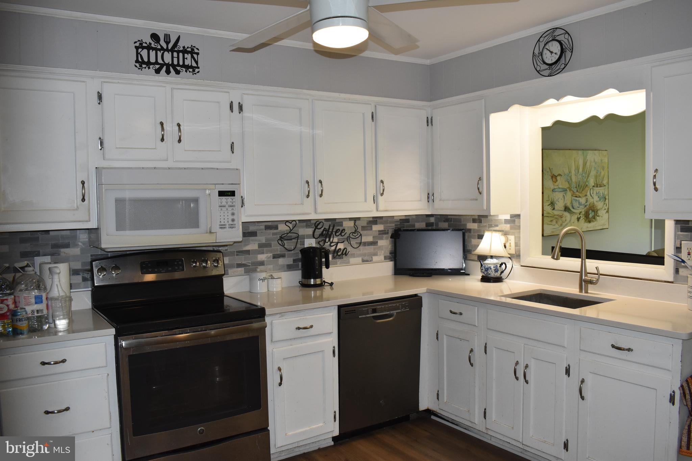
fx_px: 577
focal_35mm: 30
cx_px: 346
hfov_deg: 61.9
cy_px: 230
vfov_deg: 43.6
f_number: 5.6
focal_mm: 20
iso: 800
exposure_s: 1/125
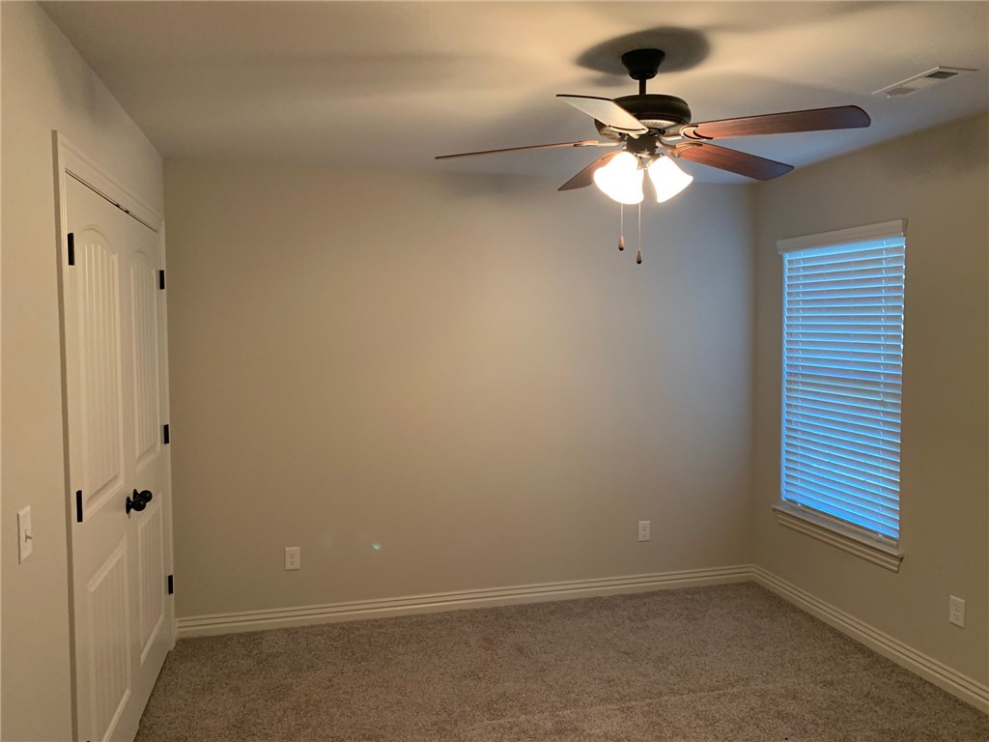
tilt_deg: -5.6
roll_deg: +0.5
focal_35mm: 26
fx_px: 743
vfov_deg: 53.1
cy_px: 371
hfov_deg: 67.3
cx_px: 494
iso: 250
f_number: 1.8
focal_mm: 4.25
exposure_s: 1/60
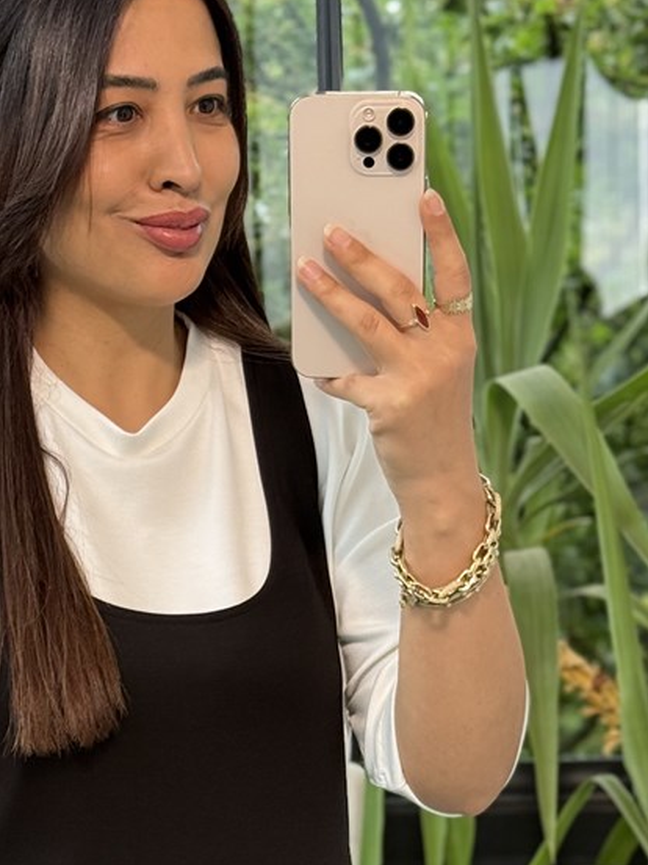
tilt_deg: -21.4
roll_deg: +3.7
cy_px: 860
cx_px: 180
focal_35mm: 116
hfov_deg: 12.7
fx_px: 2895
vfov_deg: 16.6
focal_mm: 6.76
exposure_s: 1/82
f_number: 1.78
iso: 100
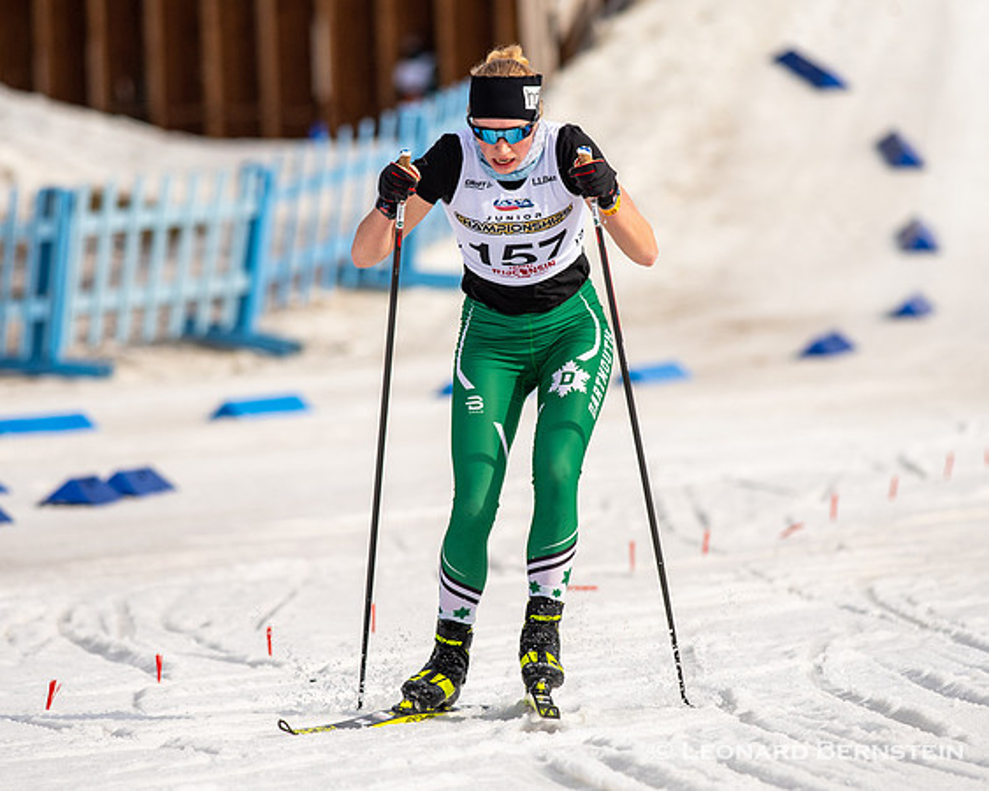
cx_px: 520
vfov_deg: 3.1
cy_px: 396
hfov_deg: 3.8
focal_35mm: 507
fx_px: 14830
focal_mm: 300
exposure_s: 1/3200
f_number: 4.5
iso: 400
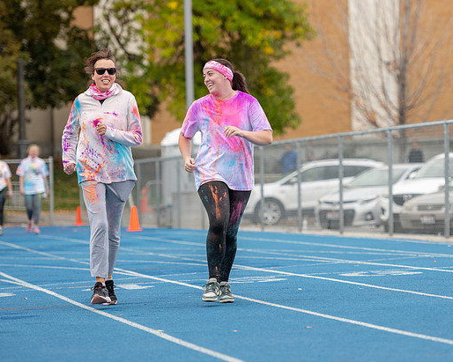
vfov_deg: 8.3
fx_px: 2507
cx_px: 294
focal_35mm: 187
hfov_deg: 10.3
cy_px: 185
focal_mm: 130
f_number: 2.8
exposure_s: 1/640
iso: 125
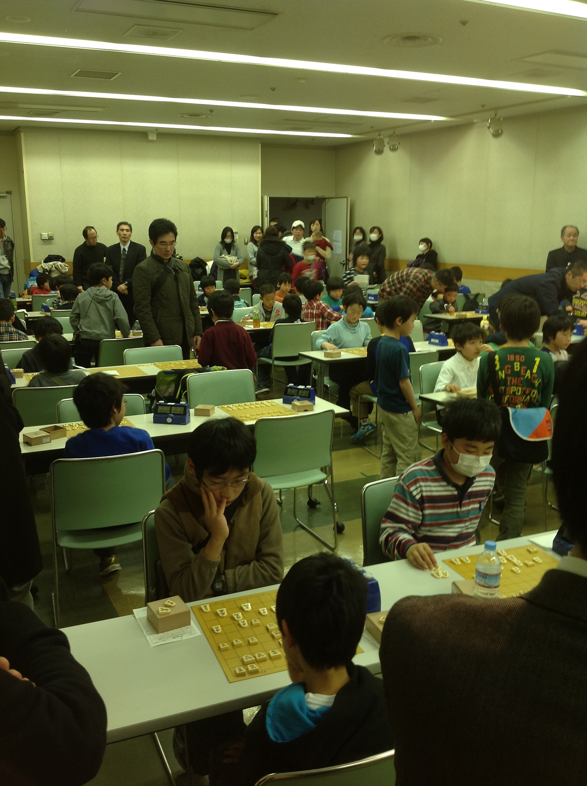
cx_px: 294
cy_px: 393
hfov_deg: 40.6
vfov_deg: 52.7
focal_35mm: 35
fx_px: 793
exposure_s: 1/15
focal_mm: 4.28
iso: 80
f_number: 2.4
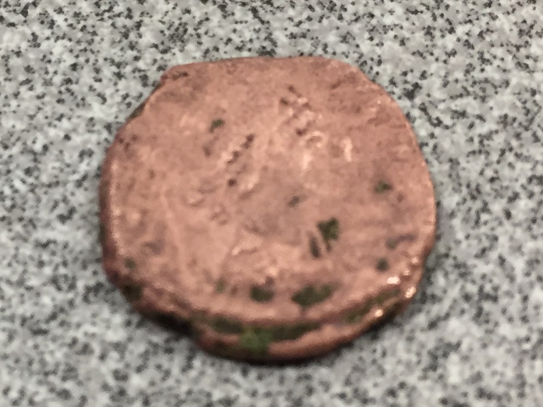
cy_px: 204
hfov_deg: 61.7
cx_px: 272
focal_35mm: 29
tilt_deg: -67.7
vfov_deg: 48.2
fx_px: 455
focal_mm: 4.15
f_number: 2.2
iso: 40
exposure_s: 1/30
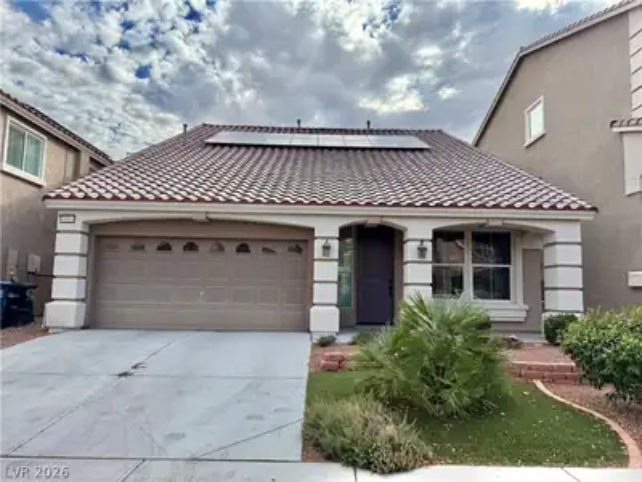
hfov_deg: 71.6
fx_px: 445
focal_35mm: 24
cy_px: 241
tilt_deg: +7.4
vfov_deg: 56.8
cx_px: 321
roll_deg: -1.0
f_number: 1.78
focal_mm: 6.76
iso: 100
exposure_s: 1/4167
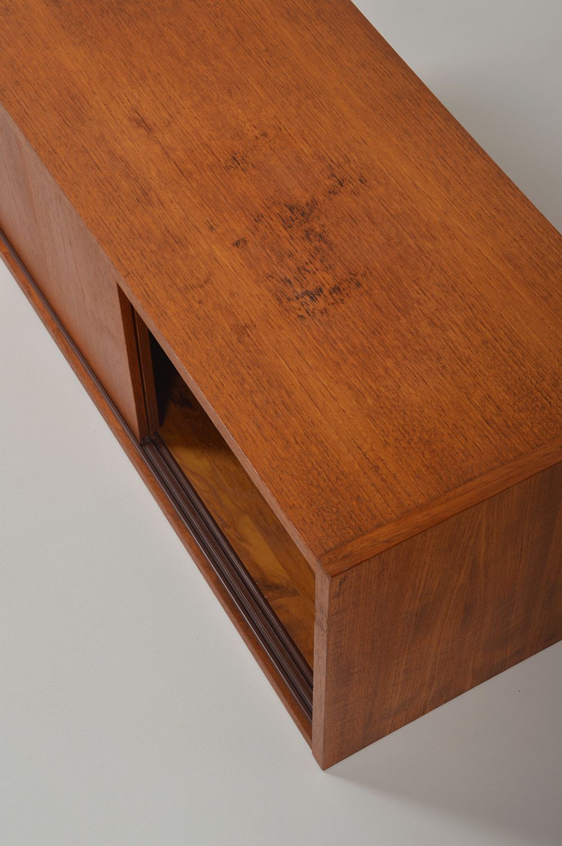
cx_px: 281
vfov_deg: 28.1
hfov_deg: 18.9
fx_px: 1689
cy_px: 423
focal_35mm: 72
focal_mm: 48
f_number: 22
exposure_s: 1/125
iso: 100
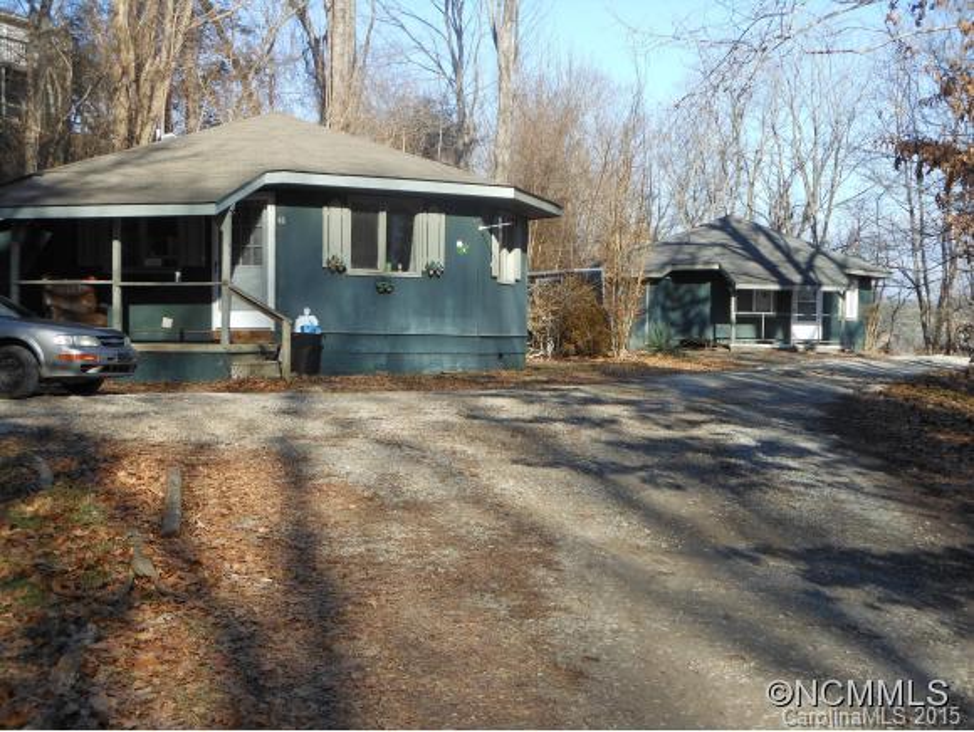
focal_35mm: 57
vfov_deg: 25.7
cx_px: 487
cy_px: 366
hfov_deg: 33.8
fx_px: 1605
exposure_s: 1/320
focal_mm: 10.2
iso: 80
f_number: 4.1
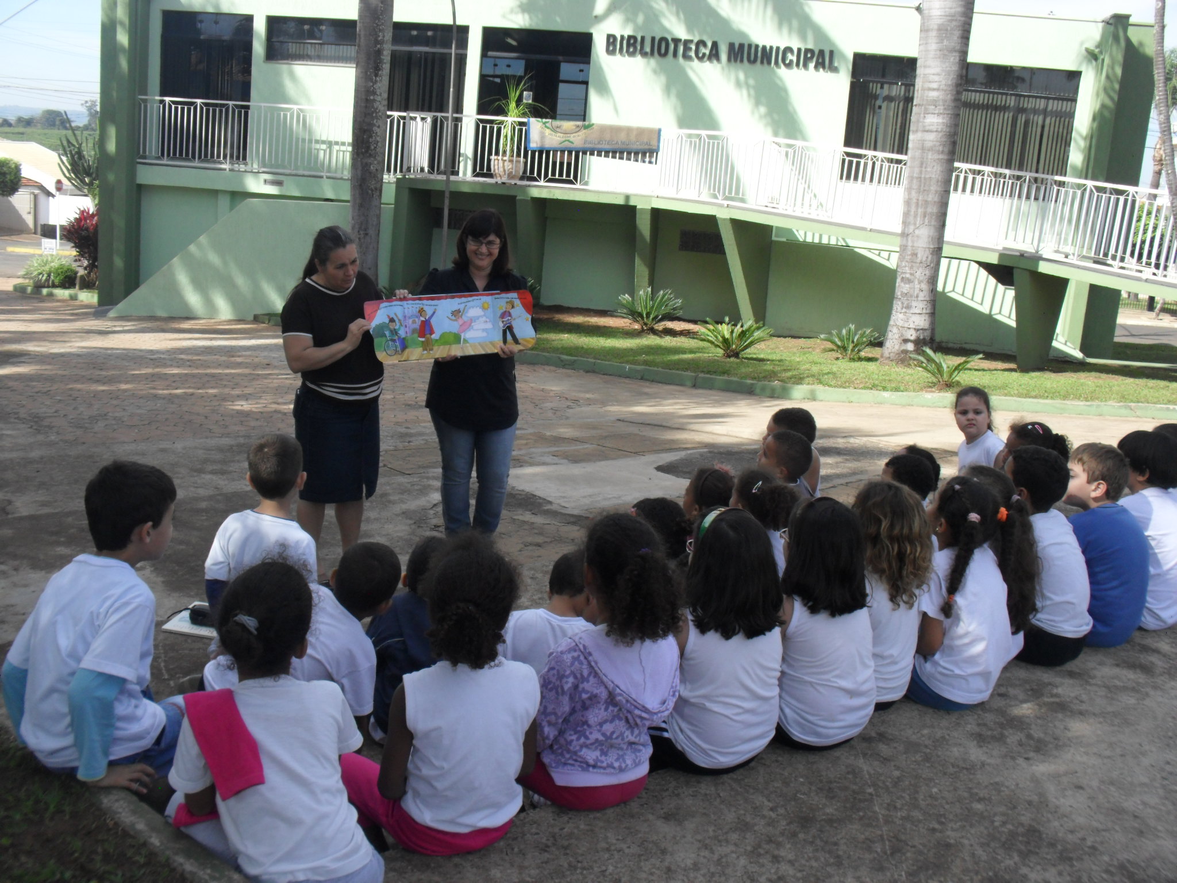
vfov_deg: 40.7
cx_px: 588
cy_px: 442
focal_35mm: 35
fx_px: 1190
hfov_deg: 52.6
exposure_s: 1/90
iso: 100
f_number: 8.4
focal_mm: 6.3
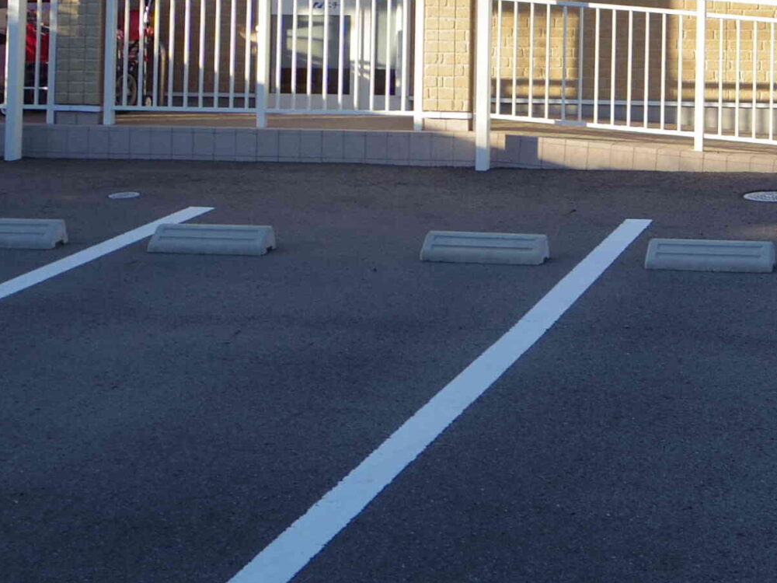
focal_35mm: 64
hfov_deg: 28.1
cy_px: -75
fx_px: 1437
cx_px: 807
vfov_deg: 21.6
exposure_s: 1/80
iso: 100
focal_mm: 5.4
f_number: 3.5
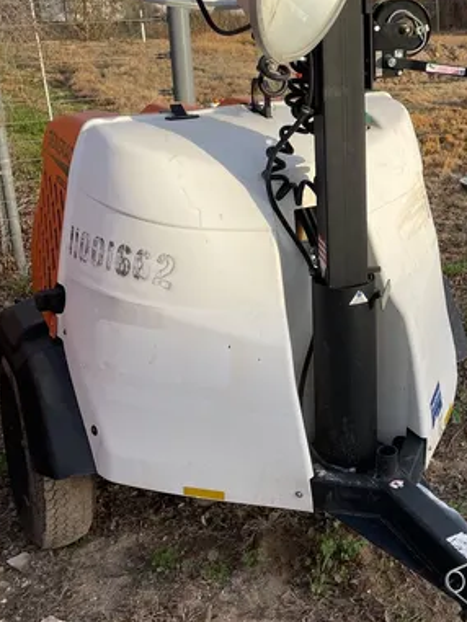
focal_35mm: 50
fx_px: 899
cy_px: 185
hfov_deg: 28.0
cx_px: 425
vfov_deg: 37.6
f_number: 1.6
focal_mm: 4.2
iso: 32
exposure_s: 1/1195
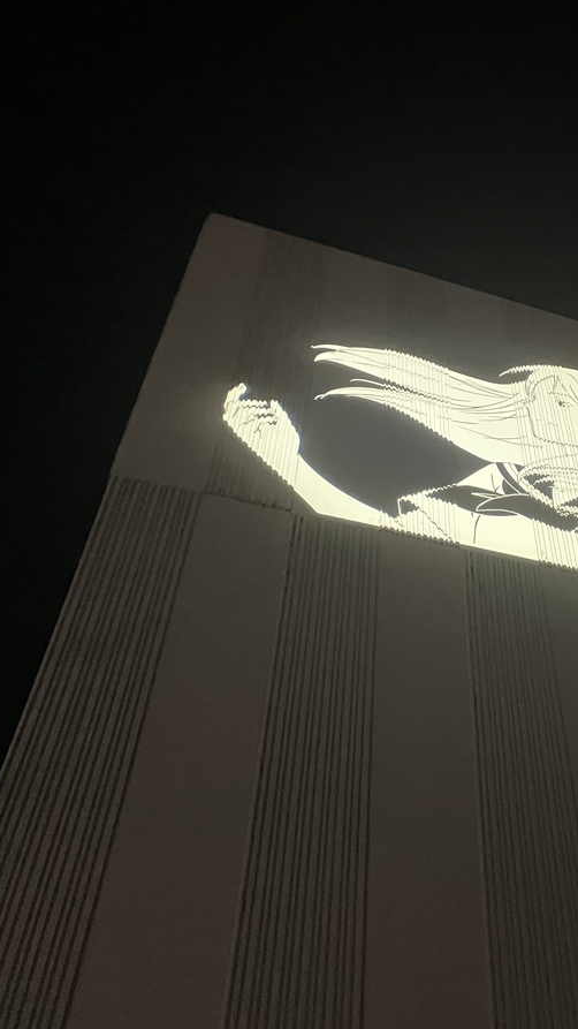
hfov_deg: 27.0
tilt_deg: +54.0
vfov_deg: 49.4
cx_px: 608
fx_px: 1118
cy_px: 515
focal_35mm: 41
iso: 2000
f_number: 1.8
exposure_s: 1/15
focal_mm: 3.99
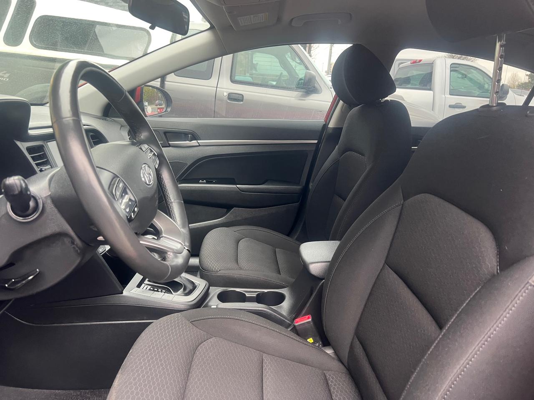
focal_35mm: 26
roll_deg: -0.8
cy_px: 200
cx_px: 267
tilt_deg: -14.0
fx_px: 401
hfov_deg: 67.3
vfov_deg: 53.1
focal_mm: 5.7
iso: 125
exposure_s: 1/74
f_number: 1.5
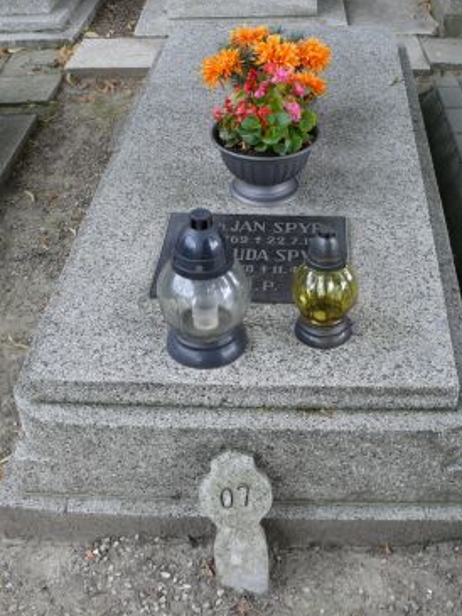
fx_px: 818
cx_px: 263
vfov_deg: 41.2
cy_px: 290
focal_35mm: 46
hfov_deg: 31.5
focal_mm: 7.4
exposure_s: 1/50
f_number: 2.8
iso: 100
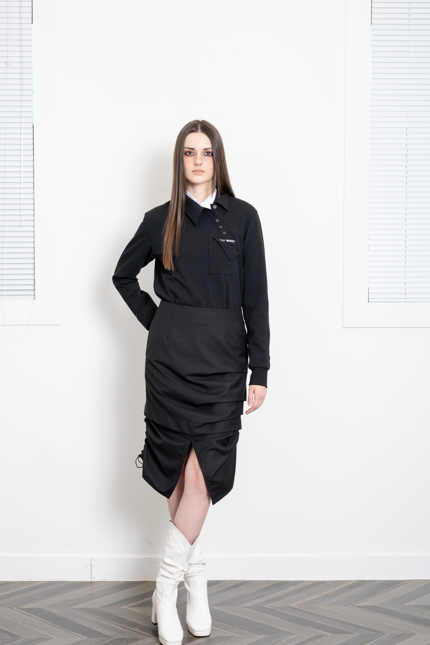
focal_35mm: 54
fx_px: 967
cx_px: 212
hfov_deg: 25.1
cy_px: 315
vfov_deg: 36.9
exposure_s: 1/125
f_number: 6.3
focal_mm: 49
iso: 250
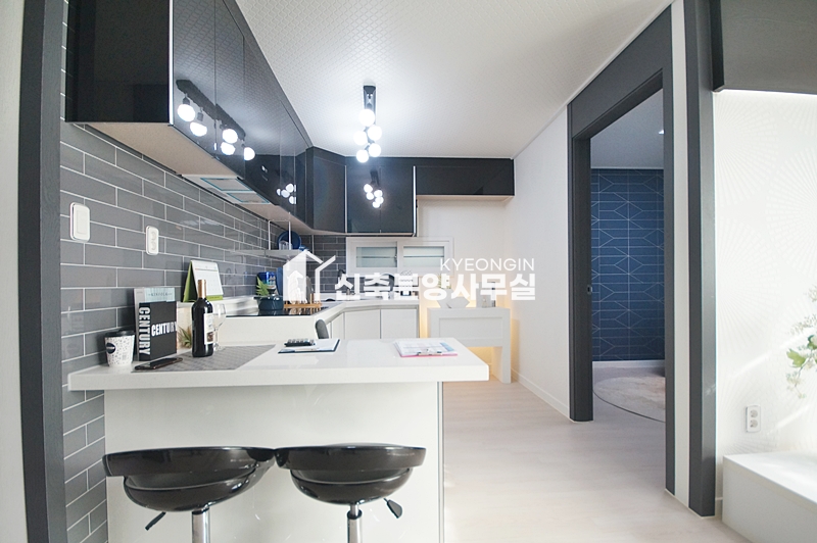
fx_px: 340
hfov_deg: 100.4
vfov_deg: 77.2
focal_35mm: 15
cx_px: 408
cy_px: 272
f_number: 4
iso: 800
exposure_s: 1/200
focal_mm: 10
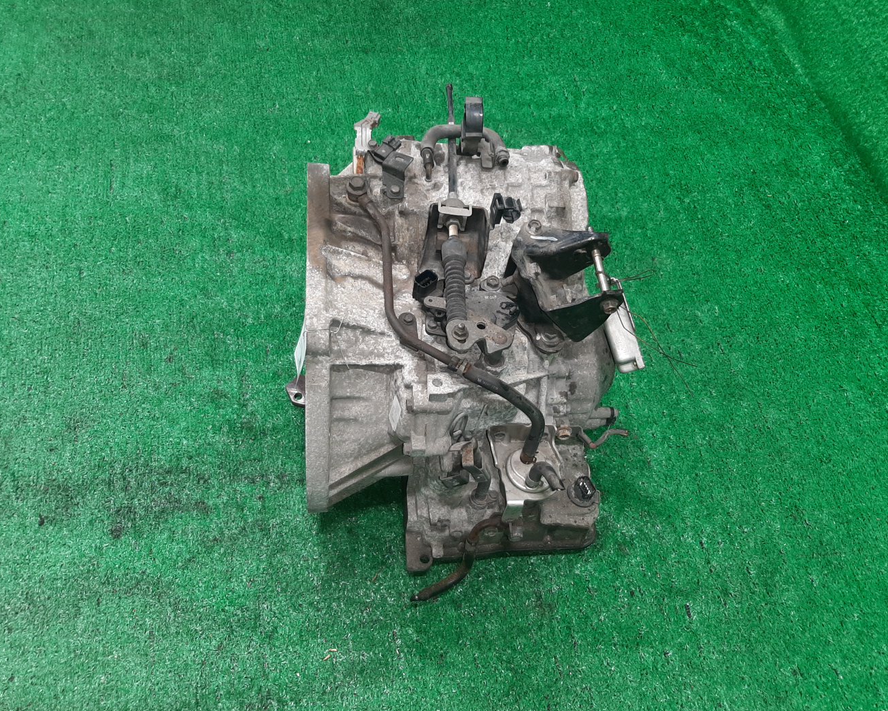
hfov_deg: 62.2
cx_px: 441
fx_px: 736
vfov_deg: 51.5
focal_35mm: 28
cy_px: 356
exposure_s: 1/50
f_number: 1.7
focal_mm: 3.93
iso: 132
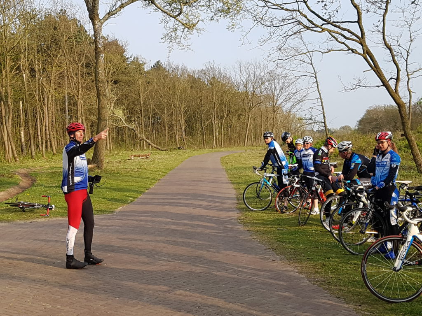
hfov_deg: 67.3
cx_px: 211
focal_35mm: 26
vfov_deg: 53.1
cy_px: 158
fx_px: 317
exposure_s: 1/1018
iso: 50
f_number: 1.7
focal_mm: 4.2
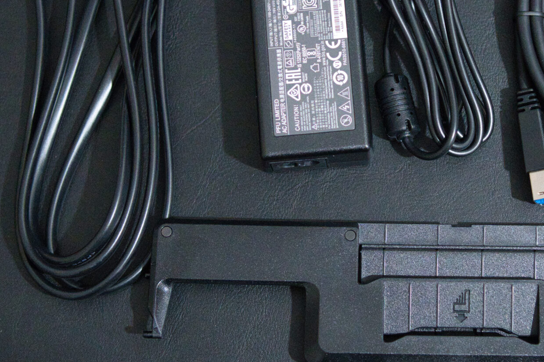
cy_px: 57
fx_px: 1404
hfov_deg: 21.7
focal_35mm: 93
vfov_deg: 14.6
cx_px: 404
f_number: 2.5
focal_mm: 30
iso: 6400
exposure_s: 1/125
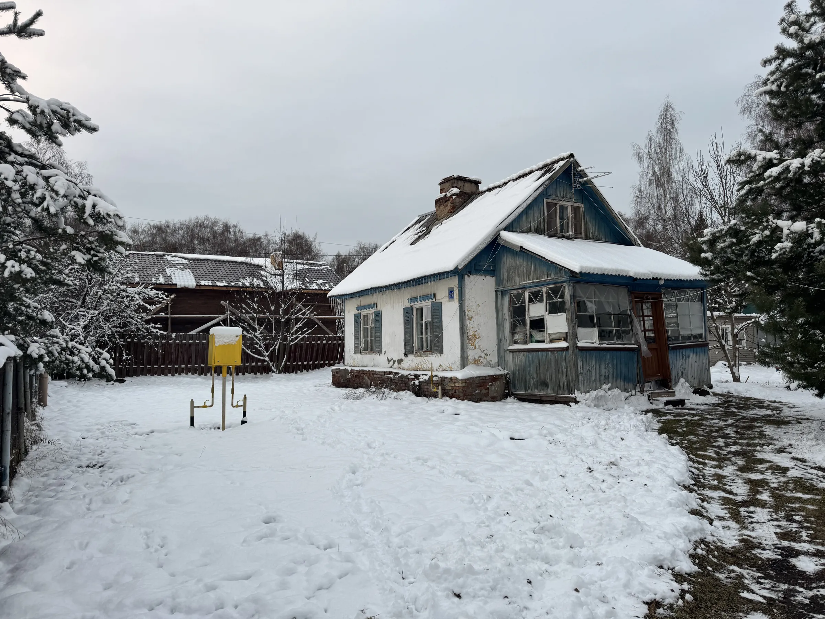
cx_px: 412
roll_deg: +3.6
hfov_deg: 71.6
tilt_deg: +4.3
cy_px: 310
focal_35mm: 24
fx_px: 572
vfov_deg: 56.8
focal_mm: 6.76
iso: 64
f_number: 1.78
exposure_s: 1/121
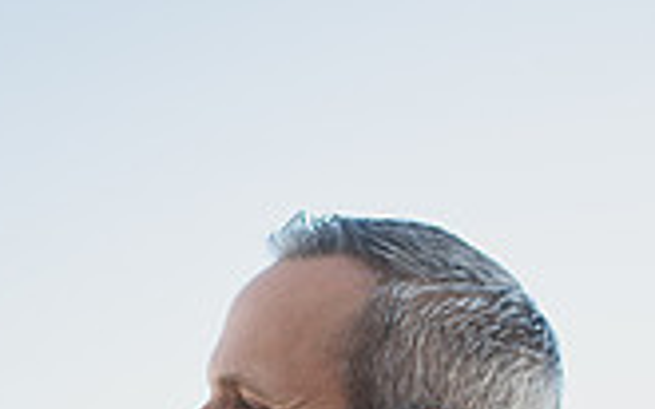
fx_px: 3462
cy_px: 698
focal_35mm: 194
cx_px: 646
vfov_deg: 6.6
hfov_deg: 10.7
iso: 200
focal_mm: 50
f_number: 2.2
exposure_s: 1/1250
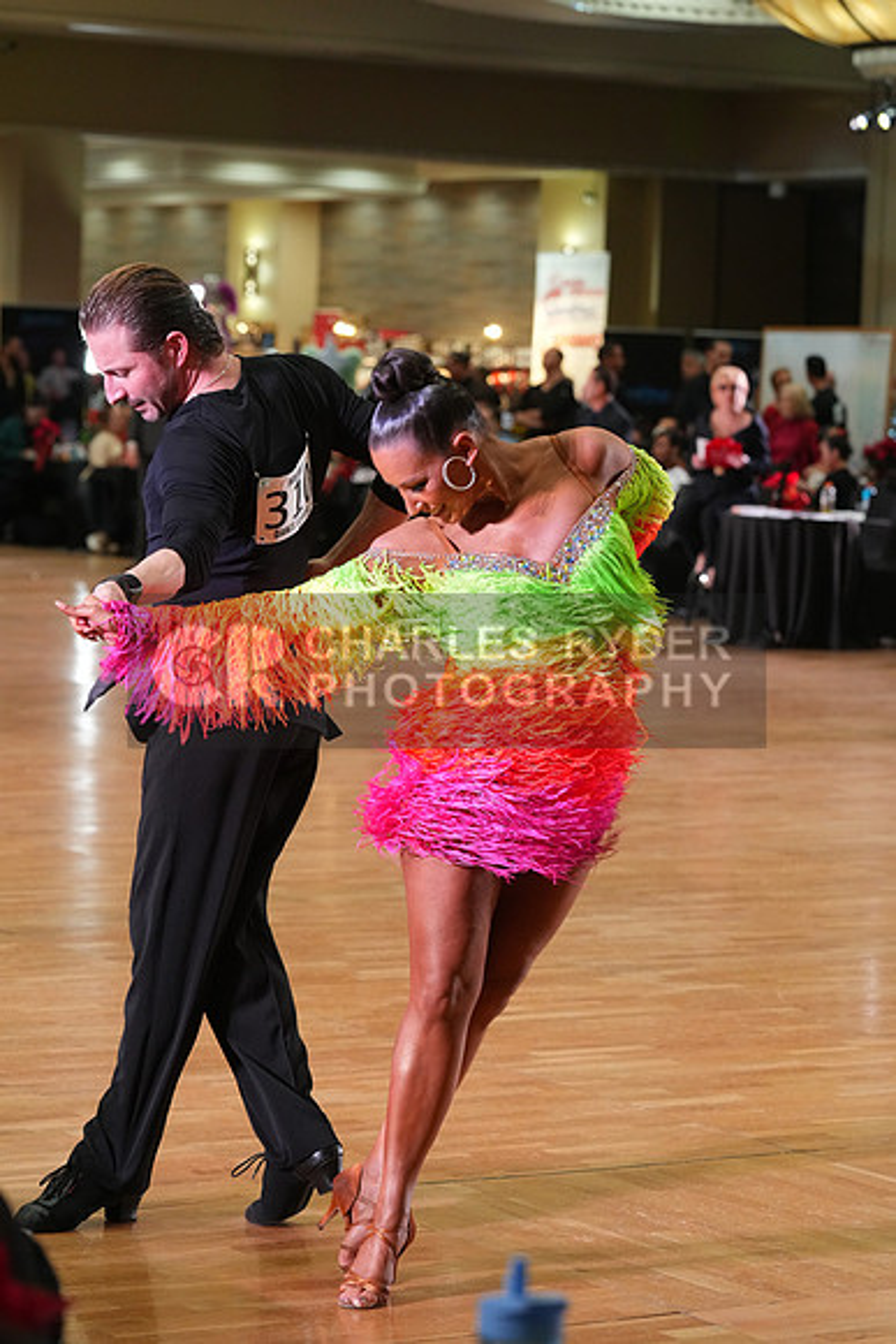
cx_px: 448
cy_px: 672
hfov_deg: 12.3
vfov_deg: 18.4
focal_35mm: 111
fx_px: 4141
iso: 3200
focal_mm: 111
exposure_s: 1/200
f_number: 5.6
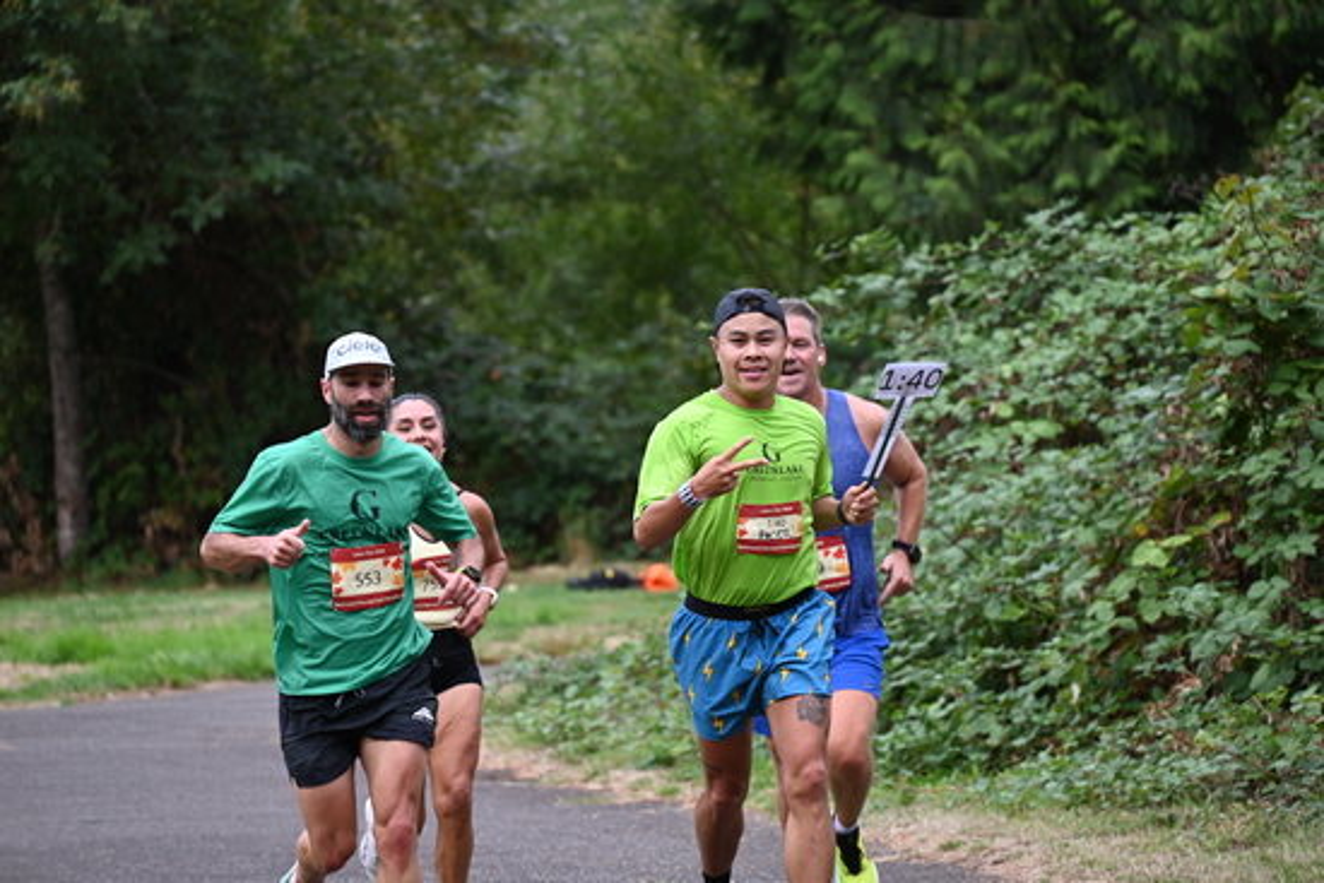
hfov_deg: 10.3
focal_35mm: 200
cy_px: 442
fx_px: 7357
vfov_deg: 6.9
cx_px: 662
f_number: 6.3
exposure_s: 1/250
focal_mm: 200
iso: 560
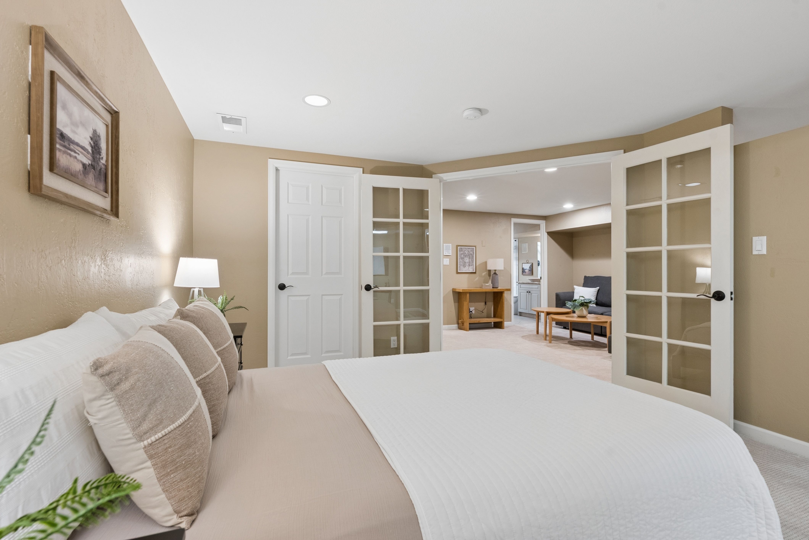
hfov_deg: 96.7
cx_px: 404
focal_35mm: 16
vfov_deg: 73.8
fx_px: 360
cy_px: 270
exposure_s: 1/10
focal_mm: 16
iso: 800
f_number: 9
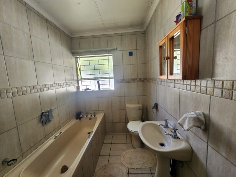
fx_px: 89
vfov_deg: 89.9
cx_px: 118
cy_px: 88
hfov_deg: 106.2
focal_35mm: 13
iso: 80
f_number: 2.2
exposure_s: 1/50
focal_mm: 2.2
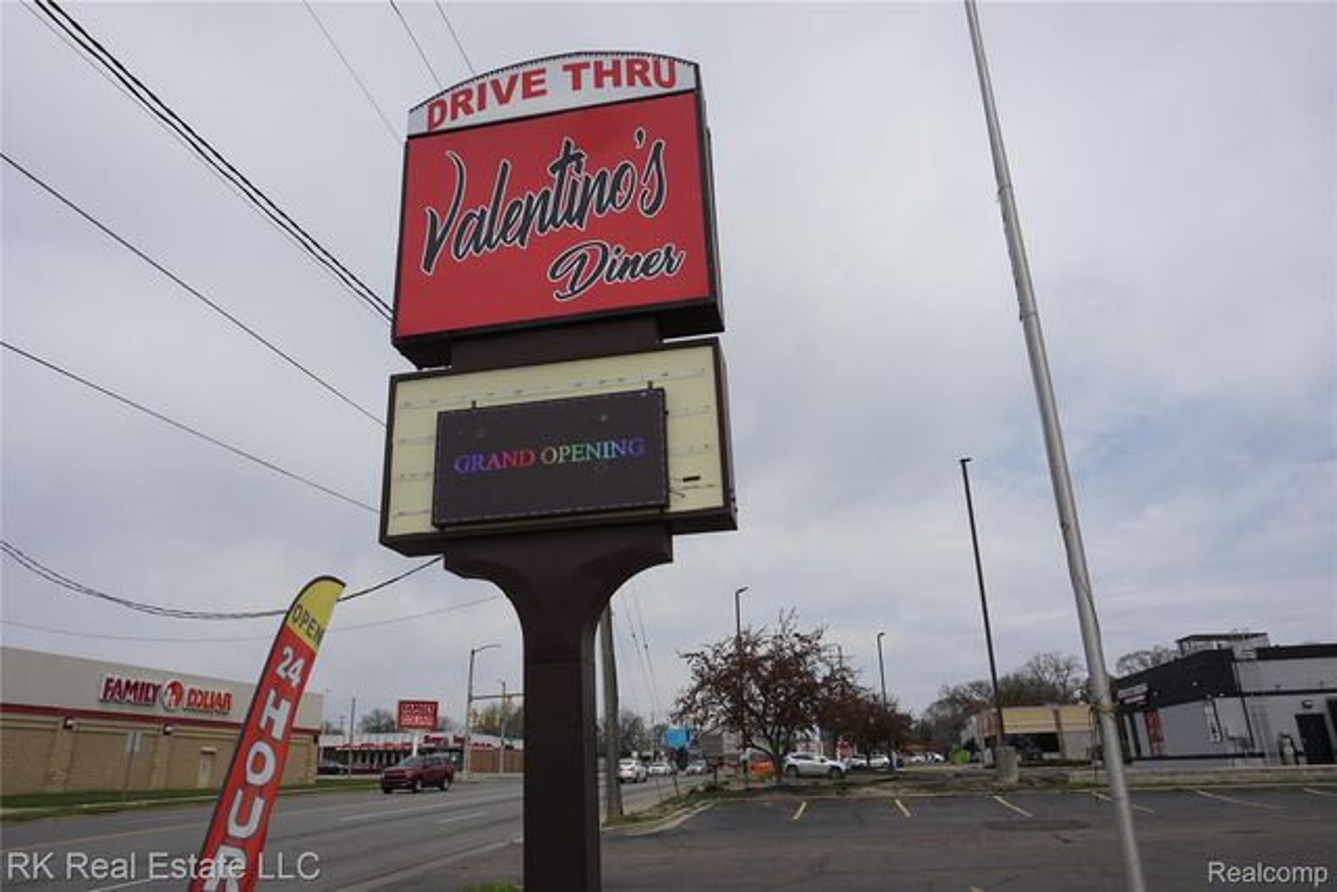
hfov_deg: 73.7
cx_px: 668
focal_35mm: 24
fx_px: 891
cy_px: 446
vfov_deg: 53.2
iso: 100
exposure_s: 1/500
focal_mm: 16
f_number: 8
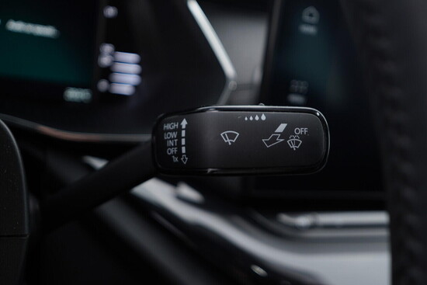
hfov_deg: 53.1
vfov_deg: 36.9
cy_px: 142
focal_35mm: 36
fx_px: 427
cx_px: 214
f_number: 2.8
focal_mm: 24
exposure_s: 1/40
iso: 125
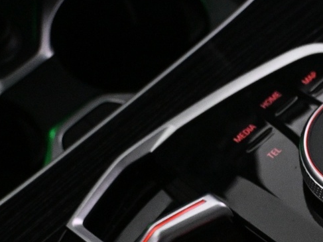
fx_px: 918
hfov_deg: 19.6
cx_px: 296
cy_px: 324
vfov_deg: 14.3
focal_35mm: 98
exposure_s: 1/125
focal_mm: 20.5
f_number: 3.8
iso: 4000
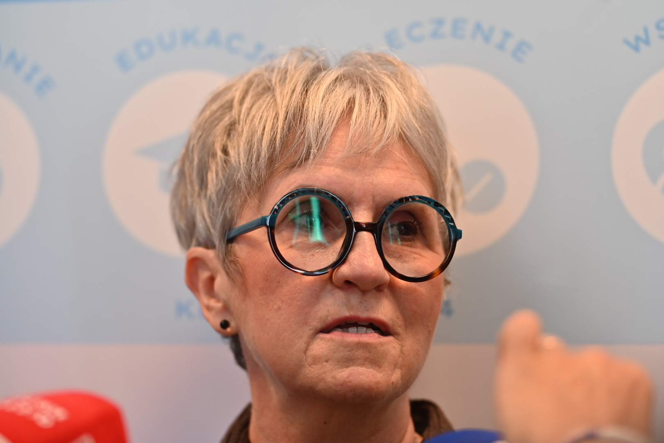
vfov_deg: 13.0
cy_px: 222
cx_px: 332
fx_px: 1937
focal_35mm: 105
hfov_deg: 19.5
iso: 500
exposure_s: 1/250
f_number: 2.8
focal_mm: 105
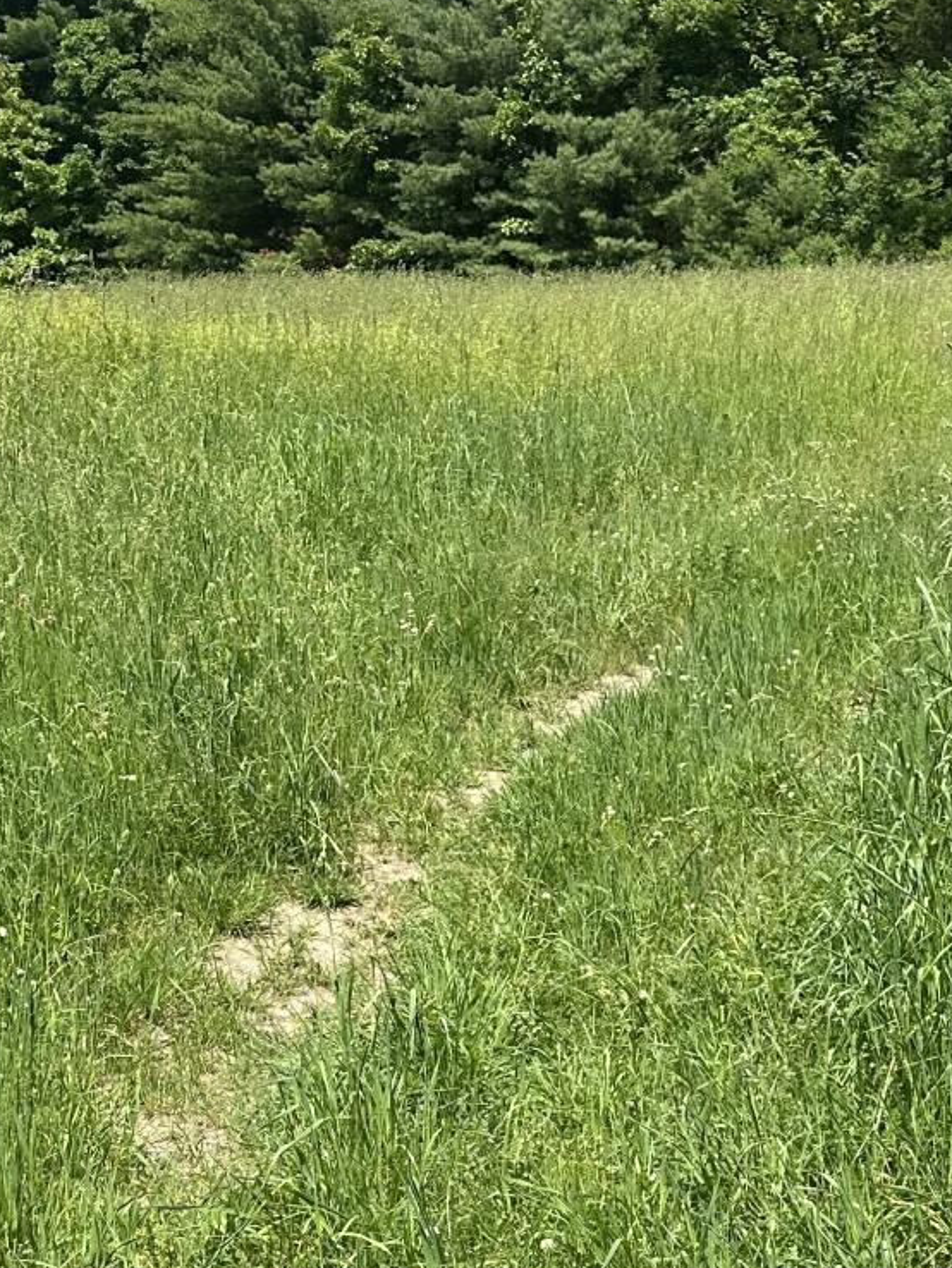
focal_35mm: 65
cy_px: 923
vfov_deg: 29.4
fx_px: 2382
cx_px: 636
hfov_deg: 22.5
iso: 80
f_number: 1.78
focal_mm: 6.86
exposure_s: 1/2732
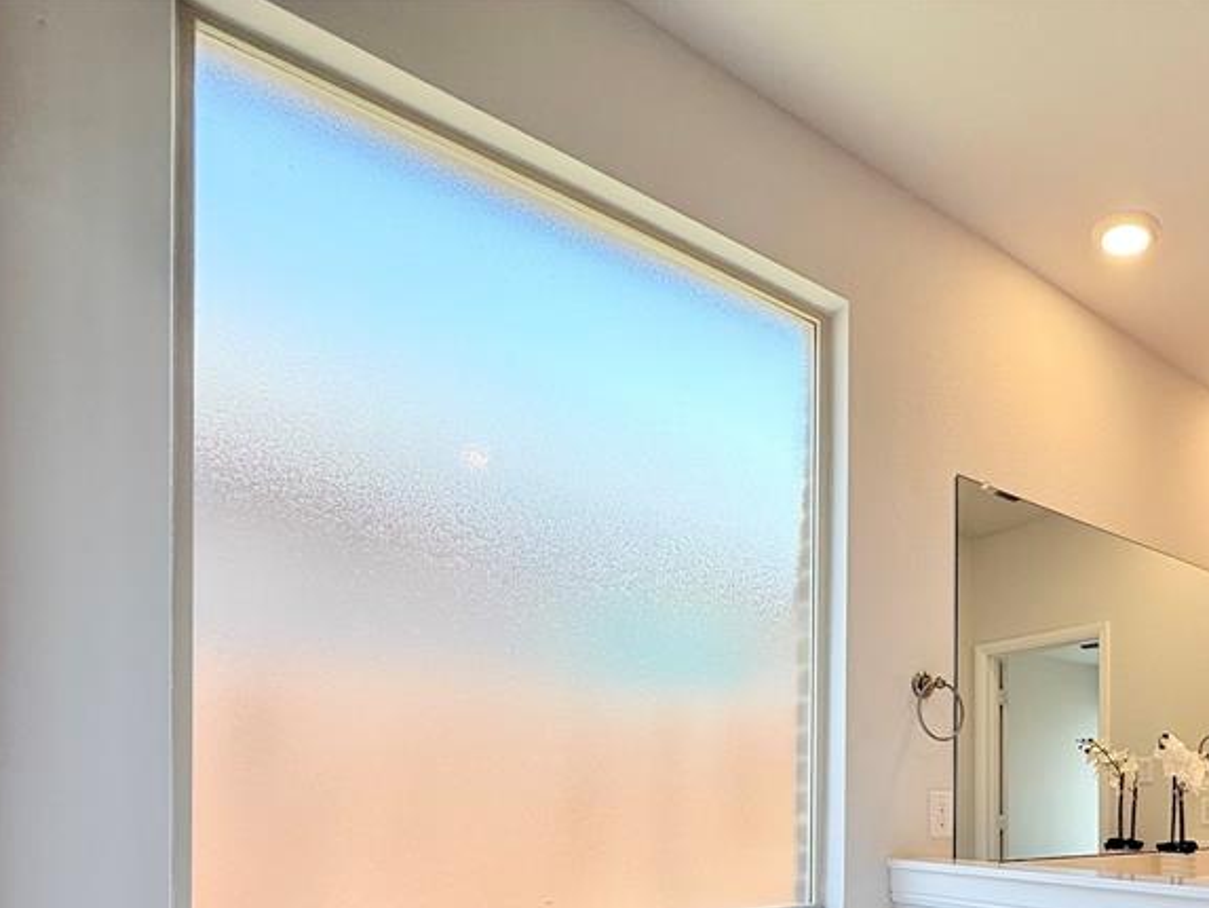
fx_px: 873
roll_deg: -0.5
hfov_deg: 62.5
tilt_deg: -0.4
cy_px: 807
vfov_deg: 49.3
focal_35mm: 25
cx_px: 994
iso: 80
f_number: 2.2
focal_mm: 2.22
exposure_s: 1/120
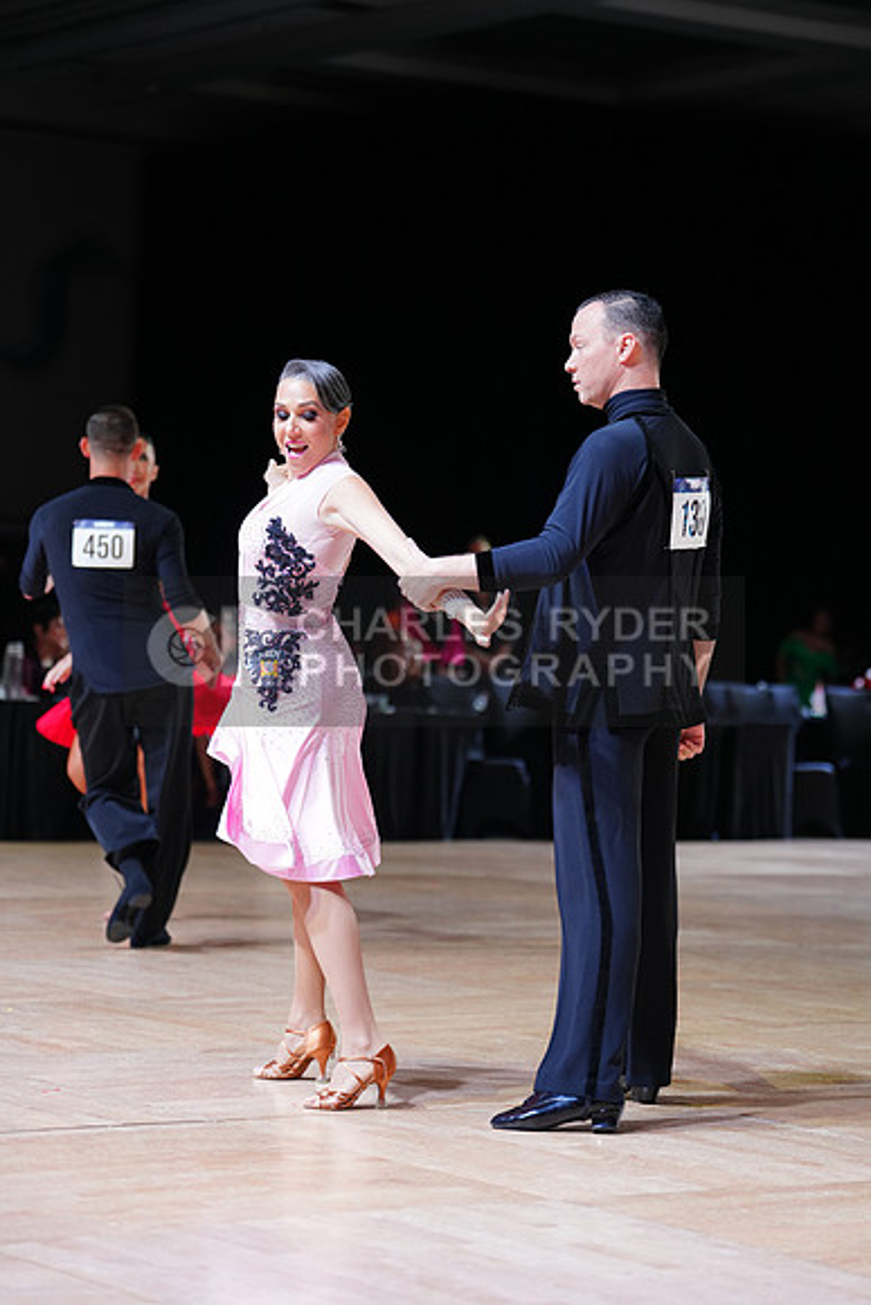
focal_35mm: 96
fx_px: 3482
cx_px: 436
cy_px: 652
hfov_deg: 14.3
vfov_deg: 21.2
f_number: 2.8
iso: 800
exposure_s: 1/400
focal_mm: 96
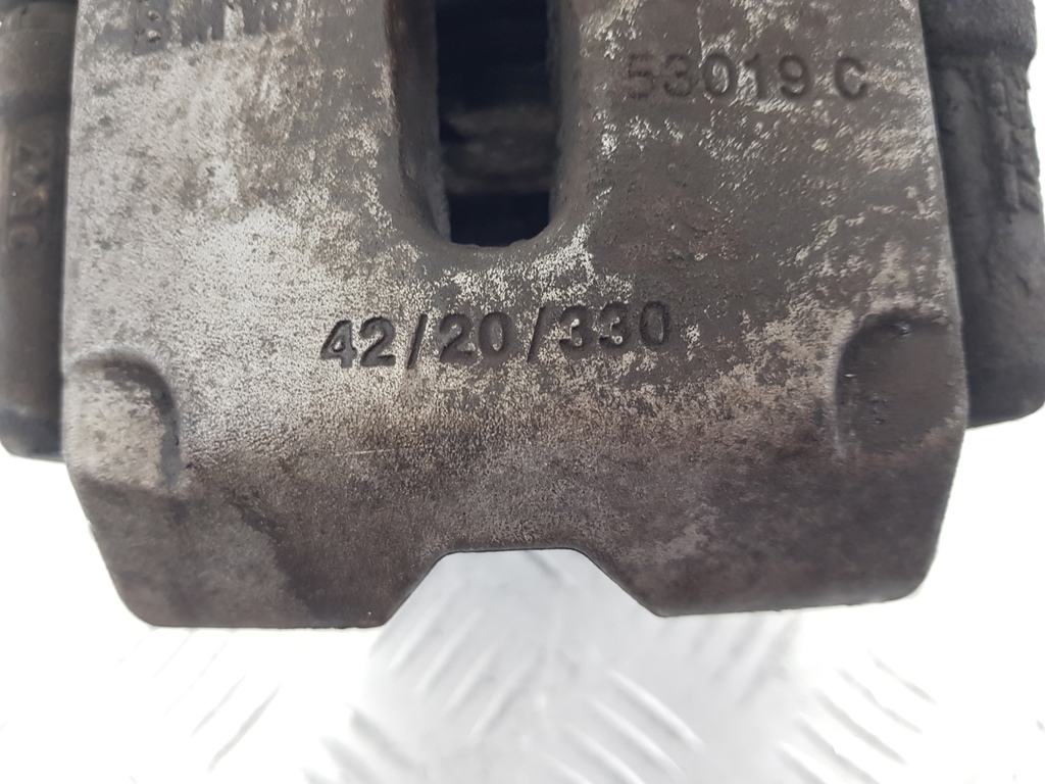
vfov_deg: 53.1
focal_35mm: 26
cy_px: 392
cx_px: 522
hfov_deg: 67.3
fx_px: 785
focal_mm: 4.2
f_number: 1.7
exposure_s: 1/50
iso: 125
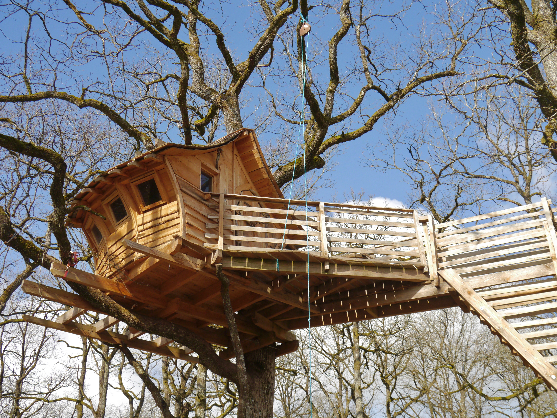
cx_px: 278
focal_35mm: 42
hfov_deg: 44.8
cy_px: 209
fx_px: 676
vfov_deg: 34.4
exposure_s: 1/400
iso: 160
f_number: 8
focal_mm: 21
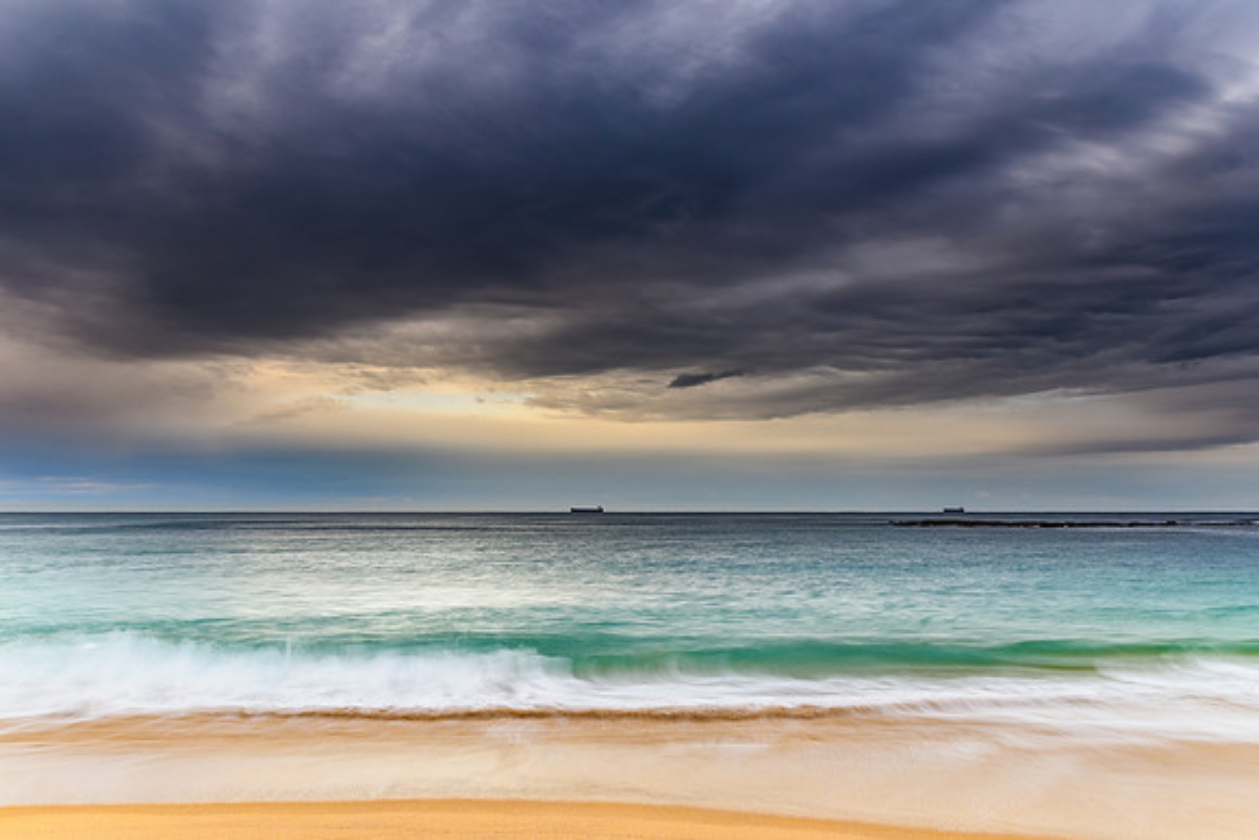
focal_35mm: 31
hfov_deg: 60.9
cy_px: 420
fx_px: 1072
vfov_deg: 42.8
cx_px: 630
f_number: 8
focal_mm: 20
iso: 100
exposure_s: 1.3
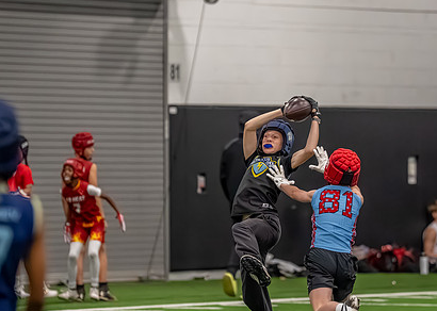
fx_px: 4749
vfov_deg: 3.8
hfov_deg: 5.3
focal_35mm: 383
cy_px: 158
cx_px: 234
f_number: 2.8
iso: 6400
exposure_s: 1/1000
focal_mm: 182
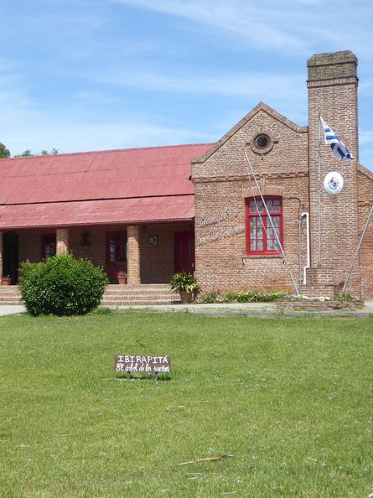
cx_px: 62
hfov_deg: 21.9
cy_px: 248
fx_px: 949
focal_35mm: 66
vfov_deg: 29.4
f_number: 4
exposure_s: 1/500
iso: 80
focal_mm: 8.4
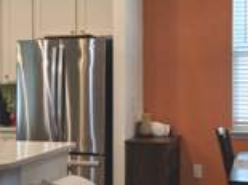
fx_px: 508
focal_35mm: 71
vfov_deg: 20.7
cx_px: 93
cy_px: 93
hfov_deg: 27.3
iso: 25
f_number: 1.8
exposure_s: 1/60
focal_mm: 5.4
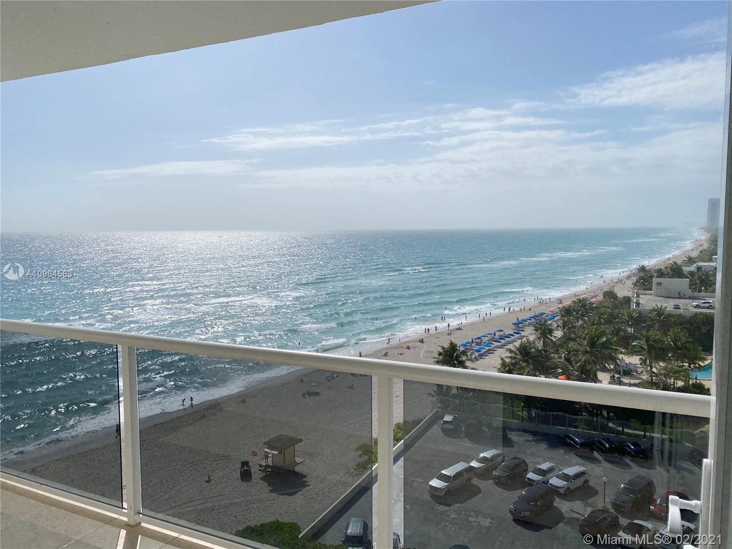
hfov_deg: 67.3
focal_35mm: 26
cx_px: 366
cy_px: 274
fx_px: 550
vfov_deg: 53.1
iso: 40
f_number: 1.8
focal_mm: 4.25
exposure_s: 1/12658
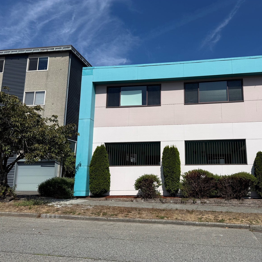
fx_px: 248
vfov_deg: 55.6
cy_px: 132
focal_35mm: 29
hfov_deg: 54.6
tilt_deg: +12.4
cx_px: 173
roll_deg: +0.0
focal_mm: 6.76
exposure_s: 1/9091
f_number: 1.78
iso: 80
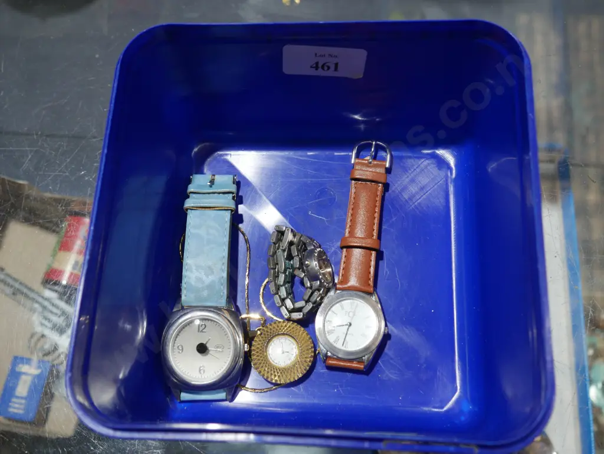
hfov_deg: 49.0
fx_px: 663
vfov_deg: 37.8
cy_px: 227
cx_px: 302
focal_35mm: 38
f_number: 4.1
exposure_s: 1/60
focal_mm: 19
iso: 250
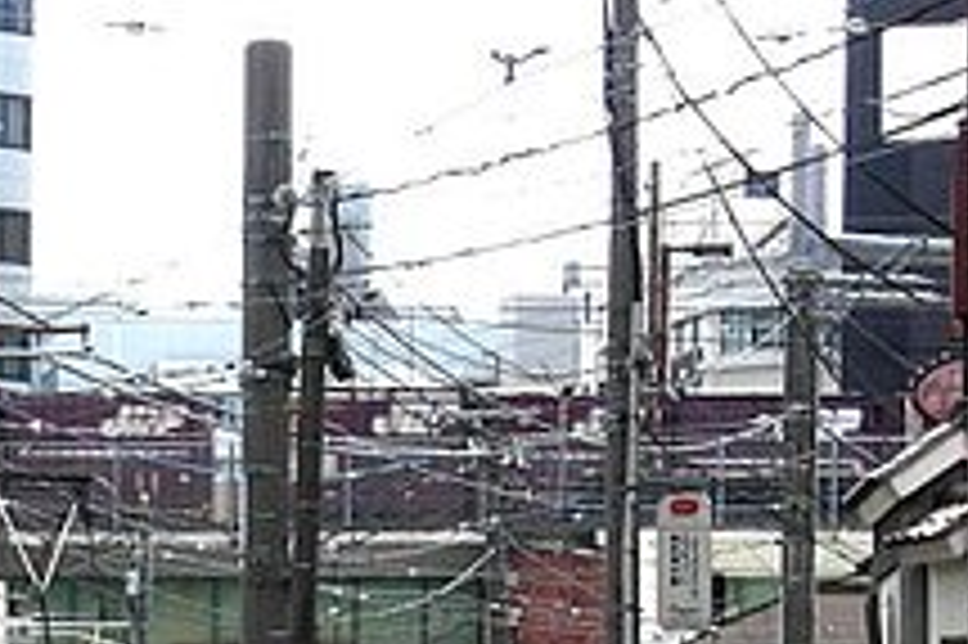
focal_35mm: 278
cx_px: -68
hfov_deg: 7.4
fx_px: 7469
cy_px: 757
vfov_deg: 4.9
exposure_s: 1/160
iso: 50
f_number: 5.8
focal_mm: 19.6
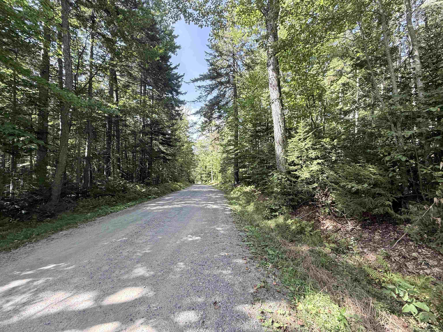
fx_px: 179
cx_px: 222
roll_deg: -0.5
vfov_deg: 85.7
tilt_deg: +2.5
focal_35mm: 14
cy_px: 166
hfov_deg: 102.1
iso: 64
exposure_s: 1/170
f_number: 2.2
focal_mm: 2.22
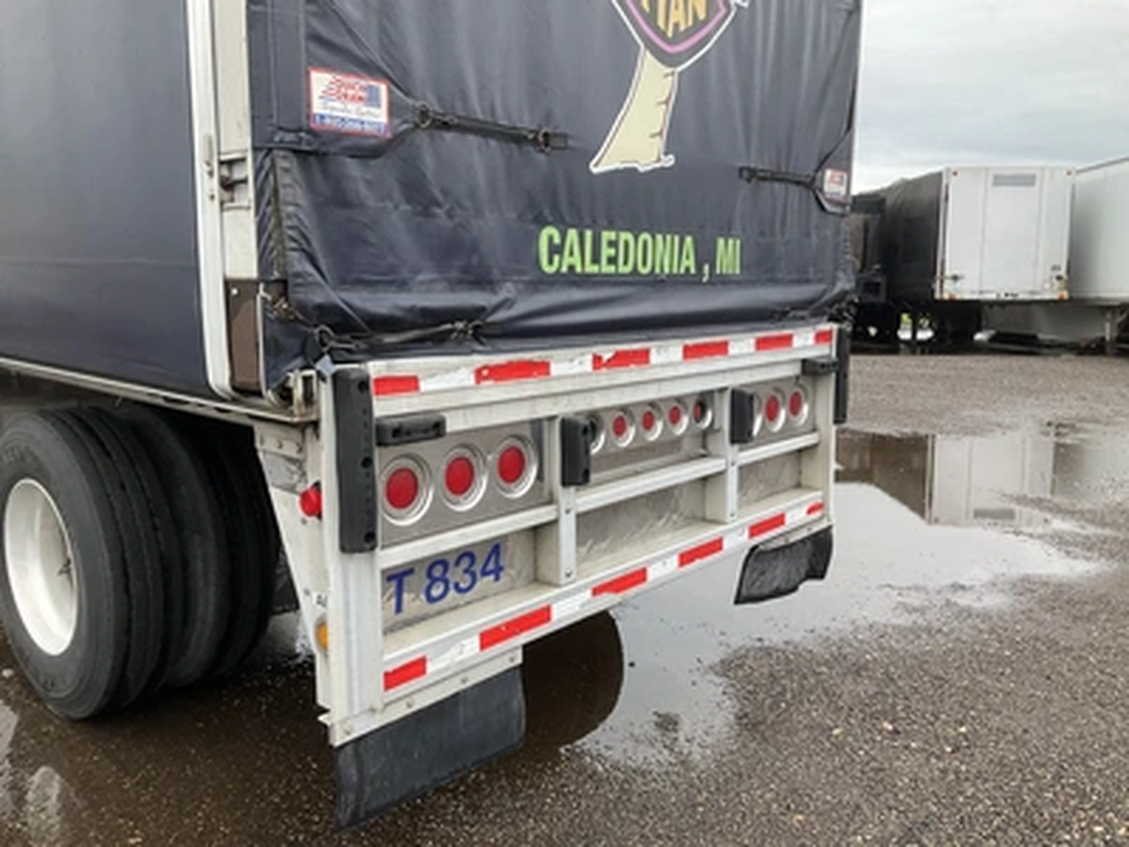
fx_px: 946
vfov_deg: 48.2
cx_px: 564
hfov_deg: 61.7
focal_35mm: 29
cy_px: 424
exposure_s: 1/274
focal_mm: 3
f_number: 1.8
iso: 25
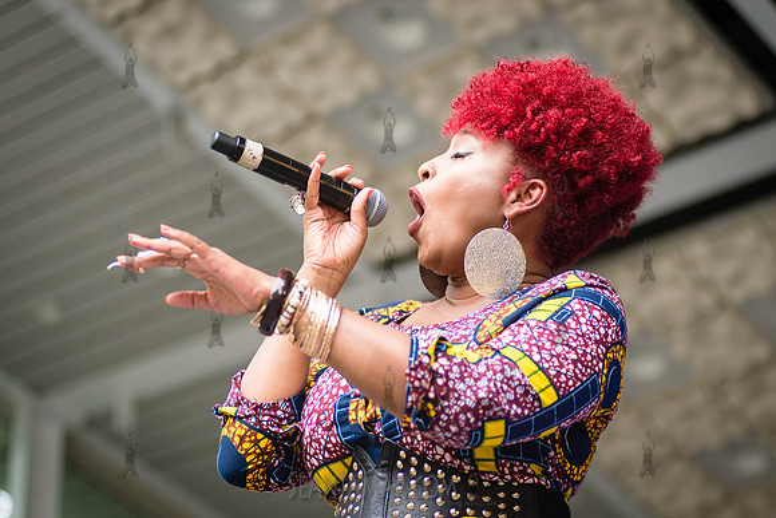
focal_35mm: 95
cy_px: 279
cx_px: 429
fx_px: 2045
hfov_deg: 21.5
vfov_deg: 14.4
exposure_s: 1/640
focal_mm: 80
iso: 1250
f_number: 2.8
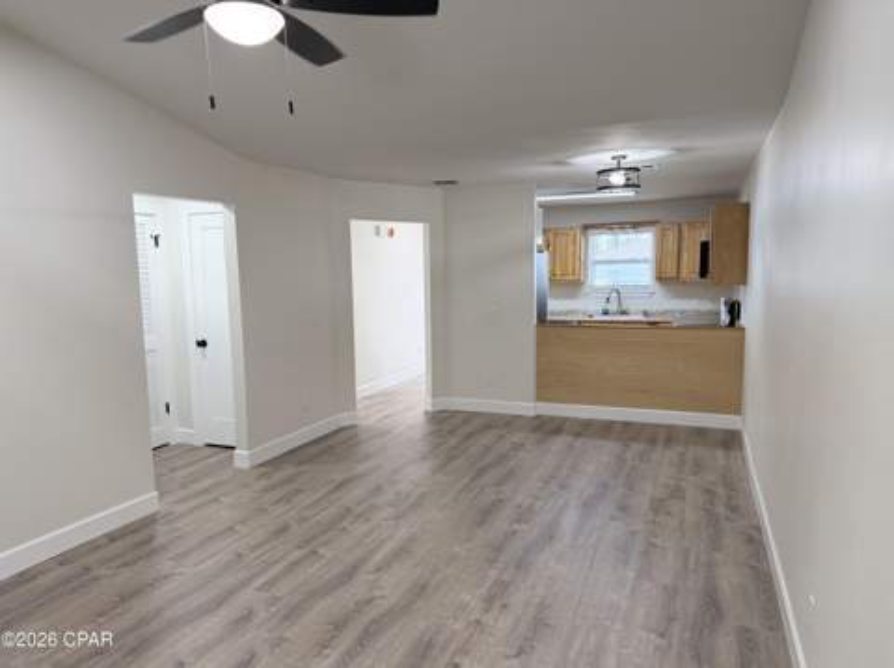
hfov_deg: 71.7
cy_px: 334
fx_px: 619
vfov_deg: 56.7
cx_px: 447
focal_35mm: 24
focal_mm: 6.76
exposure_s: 1/138
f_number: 1.78
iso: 160
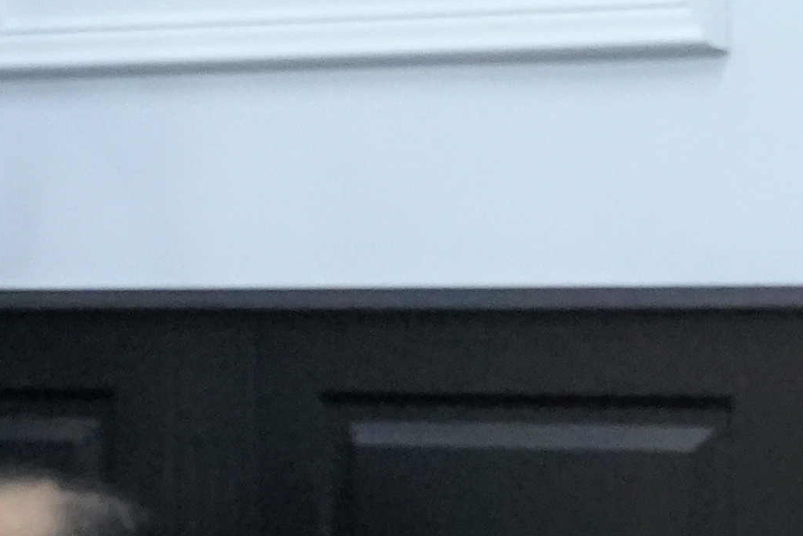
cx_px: -1591
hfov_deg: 5.3
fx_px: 8248
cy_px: 809
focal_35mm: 370
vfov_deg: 3.7
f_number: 4
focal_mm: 41.2
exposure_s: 1/160
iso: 4000
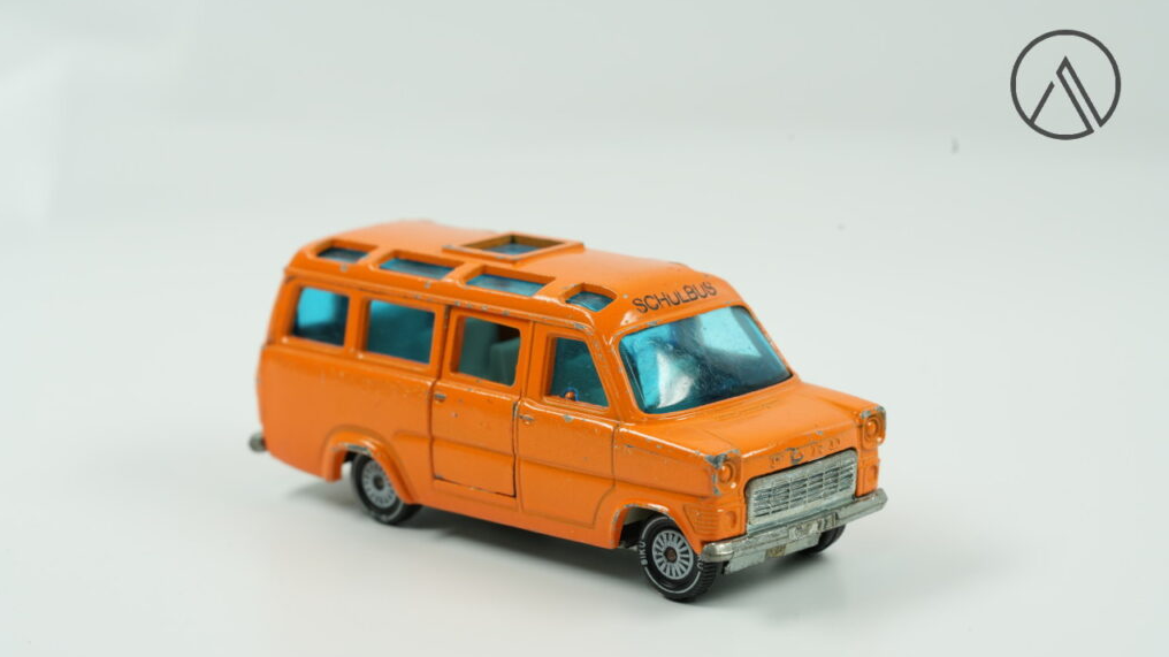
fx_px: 2944
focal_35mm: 95
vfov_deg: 12.7
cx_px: 583
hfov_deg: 22.5
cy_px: 370
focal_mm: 90
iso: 400
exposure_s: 1/15
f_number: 10
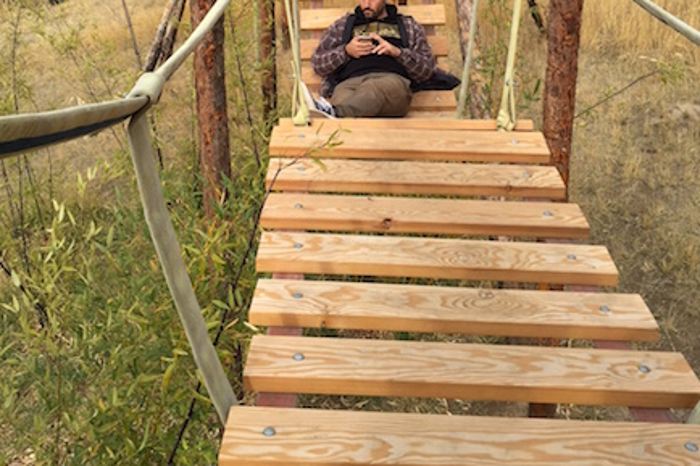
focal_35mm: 41
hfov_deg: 47.4
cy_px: 37
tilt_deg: -16.7
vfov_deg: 31.0
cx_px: 352
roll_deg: +0.6
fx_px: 797
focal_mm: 4.15
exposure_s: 1/670
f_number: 2.2
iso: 32
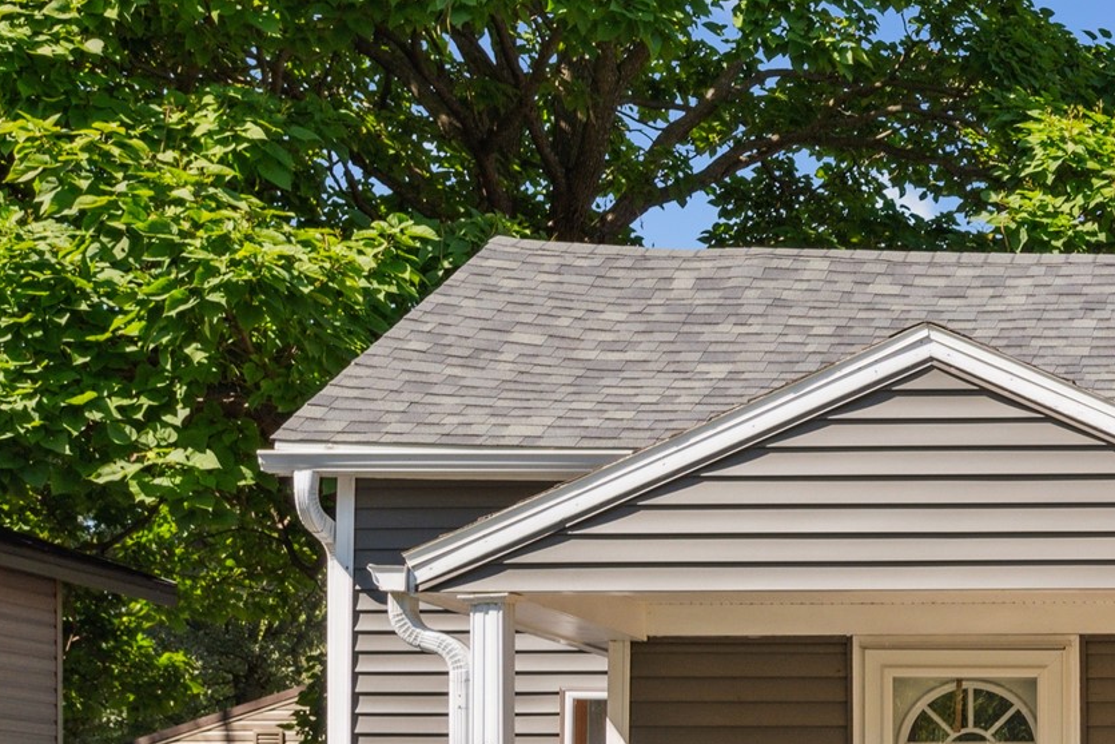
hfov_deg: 23.2
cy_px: 624
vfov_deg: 17.3
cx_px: 1434
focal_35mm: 78
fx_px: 2416
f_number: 9
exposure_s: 1/1250
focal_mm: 30
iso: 800
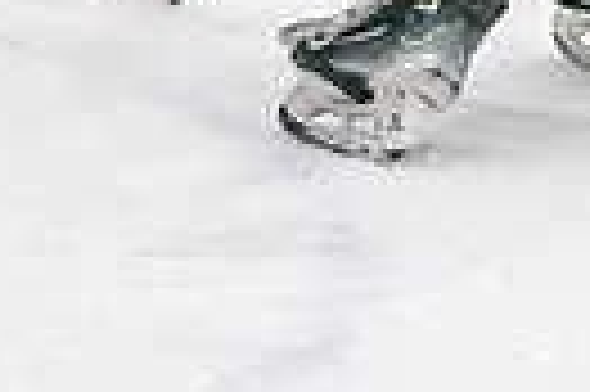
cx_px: 254
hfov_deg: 5.3
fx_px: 6416
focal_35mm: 392
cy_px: -424
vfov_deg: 3.5
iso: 3200
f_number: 2.8
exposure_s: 1/1250
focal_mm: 81
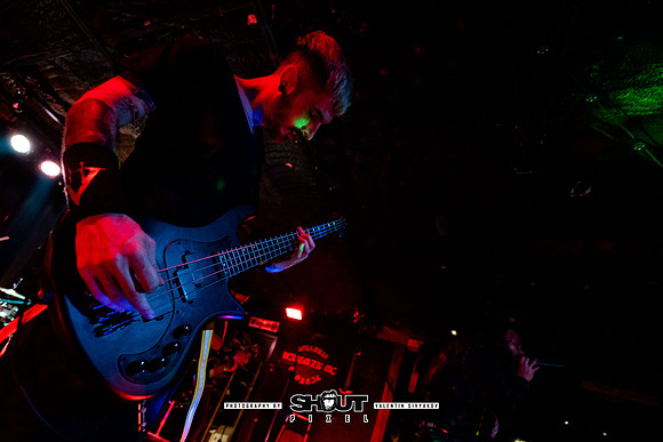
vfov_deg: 71.3
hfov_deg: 94.7
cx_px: 320
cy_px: 261
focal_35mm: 17
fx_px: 305
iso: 3200
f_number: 2.8
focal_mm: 14
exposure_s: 1/200
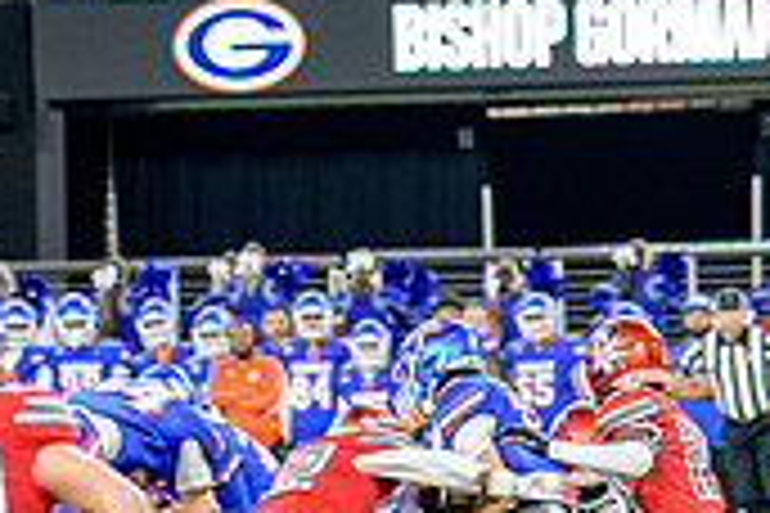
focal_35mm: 424
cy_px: 452
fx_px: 9068
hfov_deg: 4.9
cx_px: 698
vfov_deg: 3.2
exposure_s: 1/400
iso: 1250
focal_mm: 125
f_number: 2.8
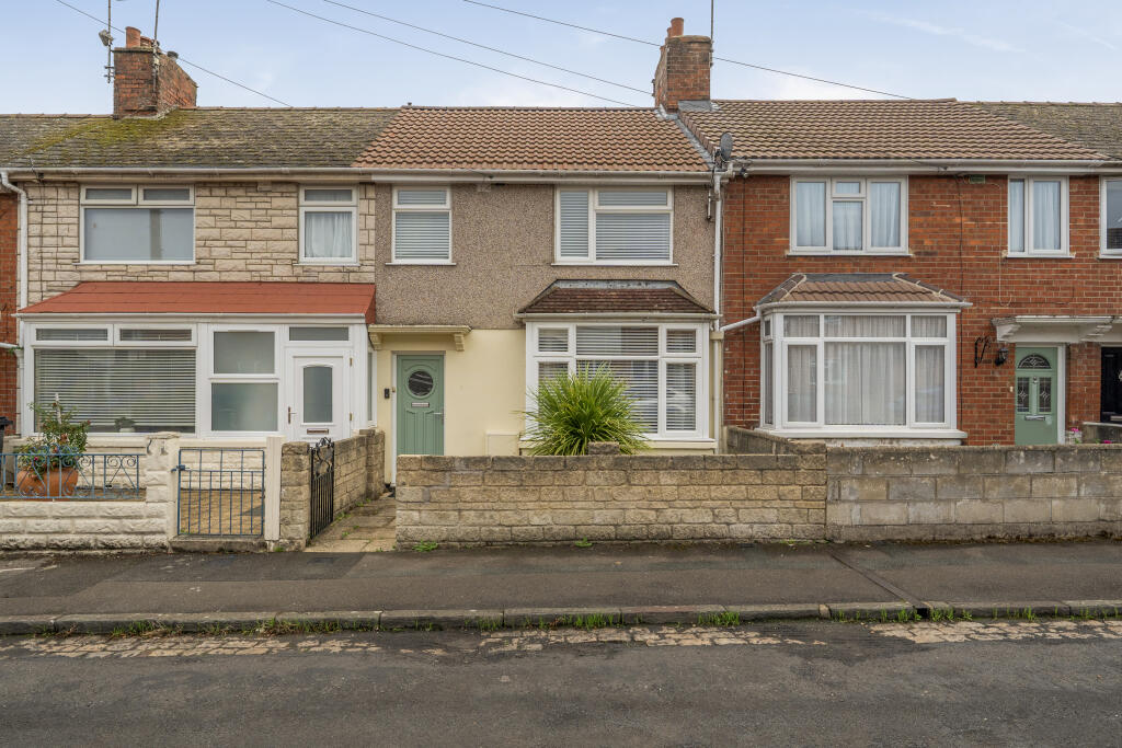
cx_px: 561
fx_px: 655
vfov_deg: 59.5
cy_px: 374
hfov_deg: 81.2
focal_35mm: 21
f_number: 8
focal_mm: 14
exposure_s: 1/250
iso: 400
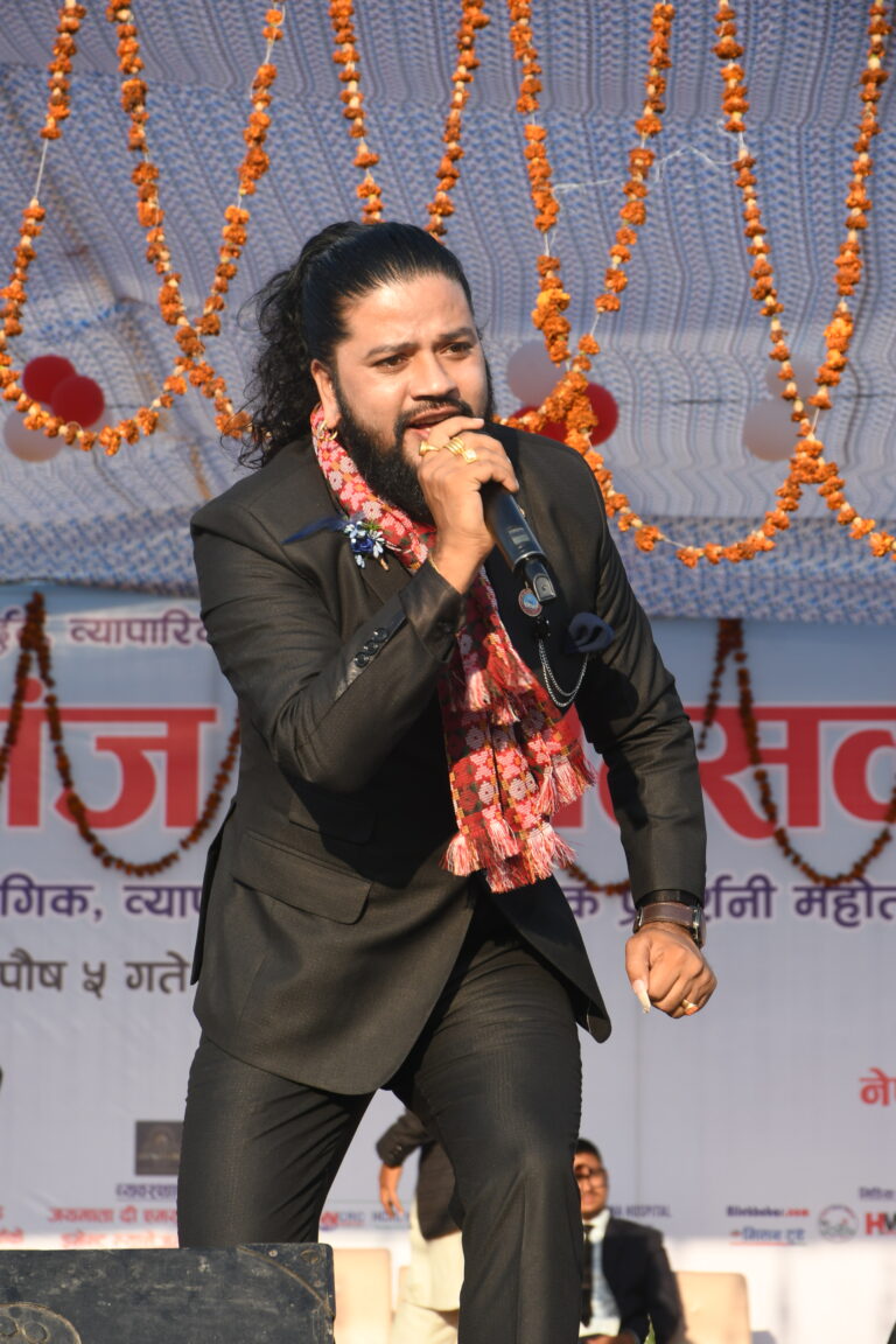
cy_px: 672
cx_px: 448
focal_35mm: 127
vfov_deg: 16.1
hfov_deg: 10.8
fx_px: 4741
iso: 200
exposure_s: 1/200
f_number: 5.3
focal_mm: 85
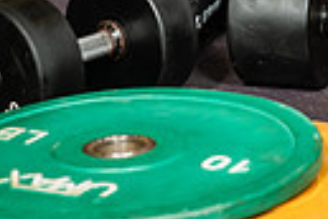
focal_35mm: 192
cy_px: -341
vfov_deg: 6.7
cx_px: 231
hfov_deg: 10.7
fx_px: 1749
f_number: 5.6
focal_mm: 55
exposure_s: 1/250
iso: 500
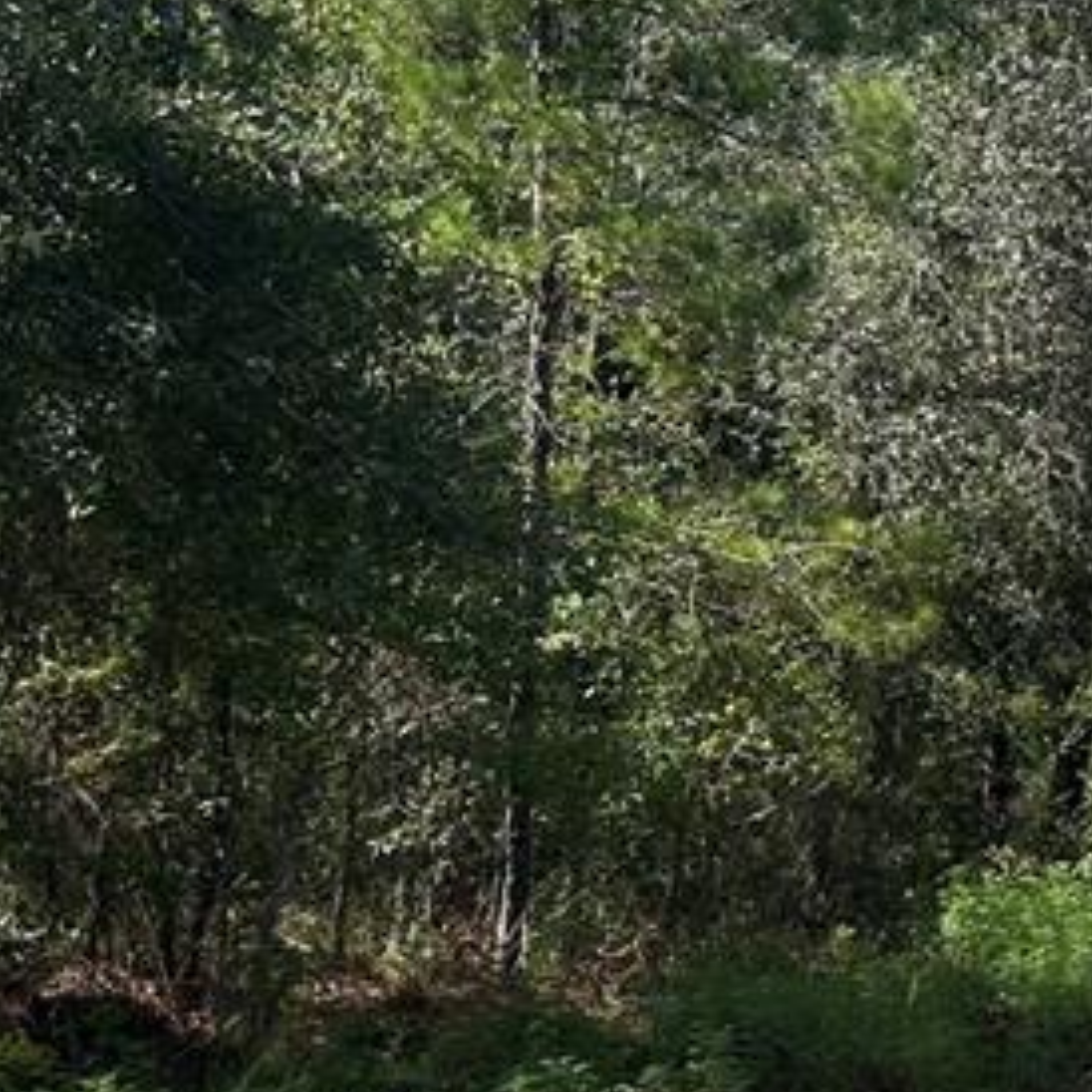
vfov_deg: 20.2
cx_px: 2001
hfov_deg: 16.6
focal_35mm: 86
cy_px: 610
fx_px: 3069
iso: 50
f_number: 1.5
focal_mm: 5.7
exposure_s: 1/2571
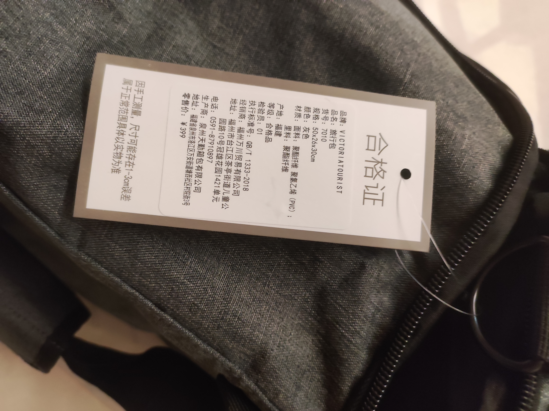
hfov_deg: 69.4
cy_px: 206
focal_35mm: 25
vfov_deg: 54.8
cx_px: 274
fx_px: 396
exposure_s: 1/25
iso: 1403
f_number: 1.79
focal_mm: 4.74
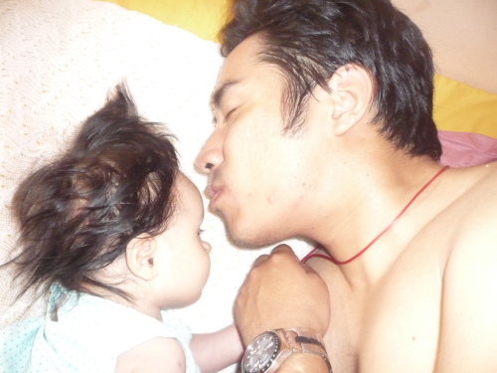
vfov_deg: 46.8
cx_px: 248
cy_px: 186
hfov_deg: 60.0
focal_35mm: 30
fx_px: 431
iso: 800
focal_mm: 5.2
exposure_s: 1/30
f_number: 3.3
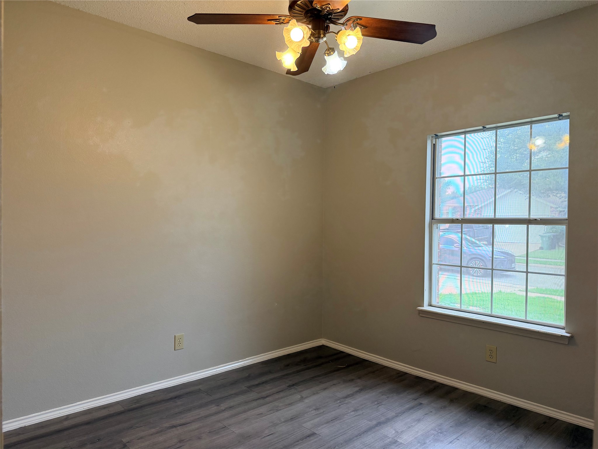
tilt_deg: -0.4
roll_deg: -0.2
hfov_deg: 71.6
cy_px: 224
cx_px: 299
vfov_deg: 56.8
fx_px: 415
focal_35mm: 24
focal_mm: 6.76
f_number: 1.78
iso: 160
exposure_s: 1/228
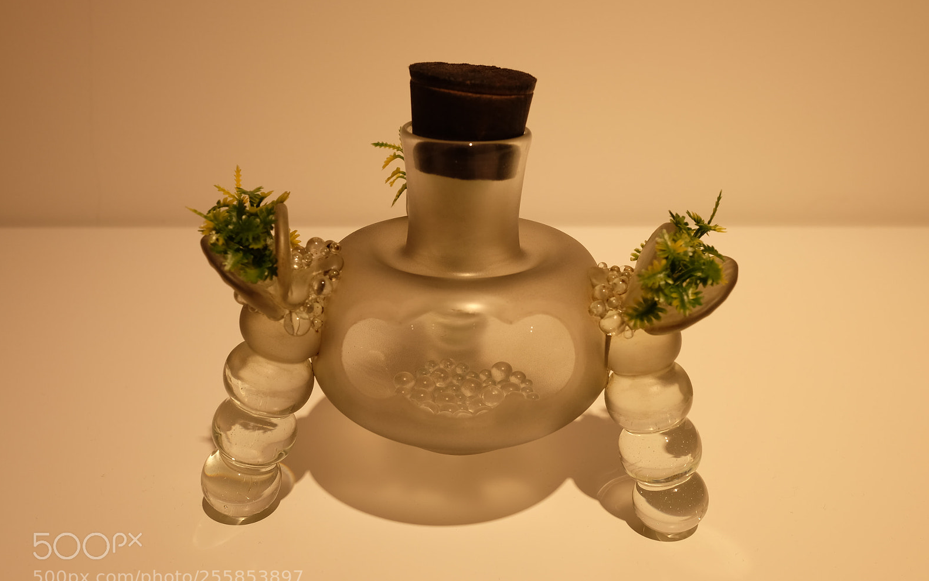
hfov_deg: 54.0
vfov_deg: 35.3
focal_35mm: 36
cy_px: 311
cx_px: 465
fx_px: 912
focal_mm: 23
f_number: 5.6
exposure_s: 1/45
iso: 200
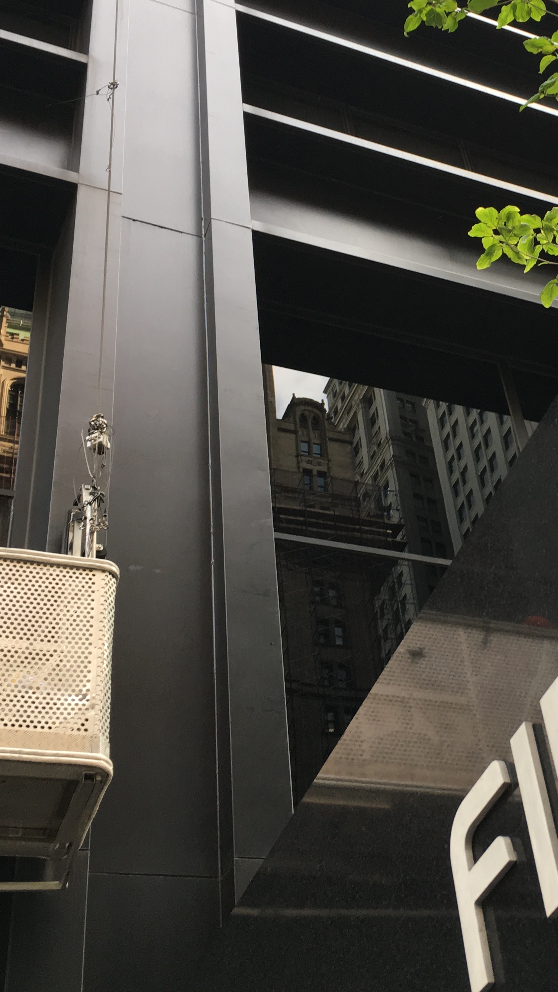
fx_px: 1289
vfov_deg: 42.0
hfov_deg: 23.7
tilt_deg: +46.3
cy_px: 412
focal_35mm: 49
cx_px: 504
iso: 40
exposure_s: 1/120
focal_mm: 4.15
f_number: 2.2
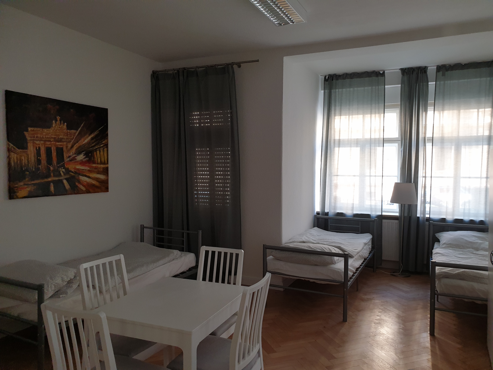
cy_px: 185
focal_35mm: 26
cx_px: 246
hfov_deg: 67.3
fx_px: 370
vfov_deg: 53.1
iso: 200
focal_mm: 4.3
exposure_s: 1/96
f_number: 2.4
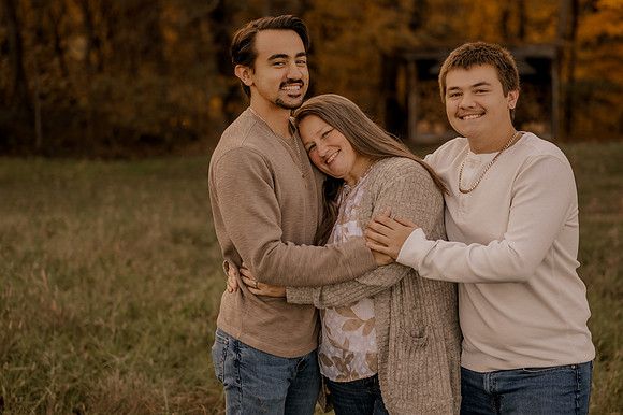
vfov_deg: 18.2
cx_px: 312
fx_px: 1297
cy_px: 208
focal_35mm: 75
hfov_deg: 27.0
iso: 250
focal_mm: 50
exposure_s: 1/640
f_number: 1.8
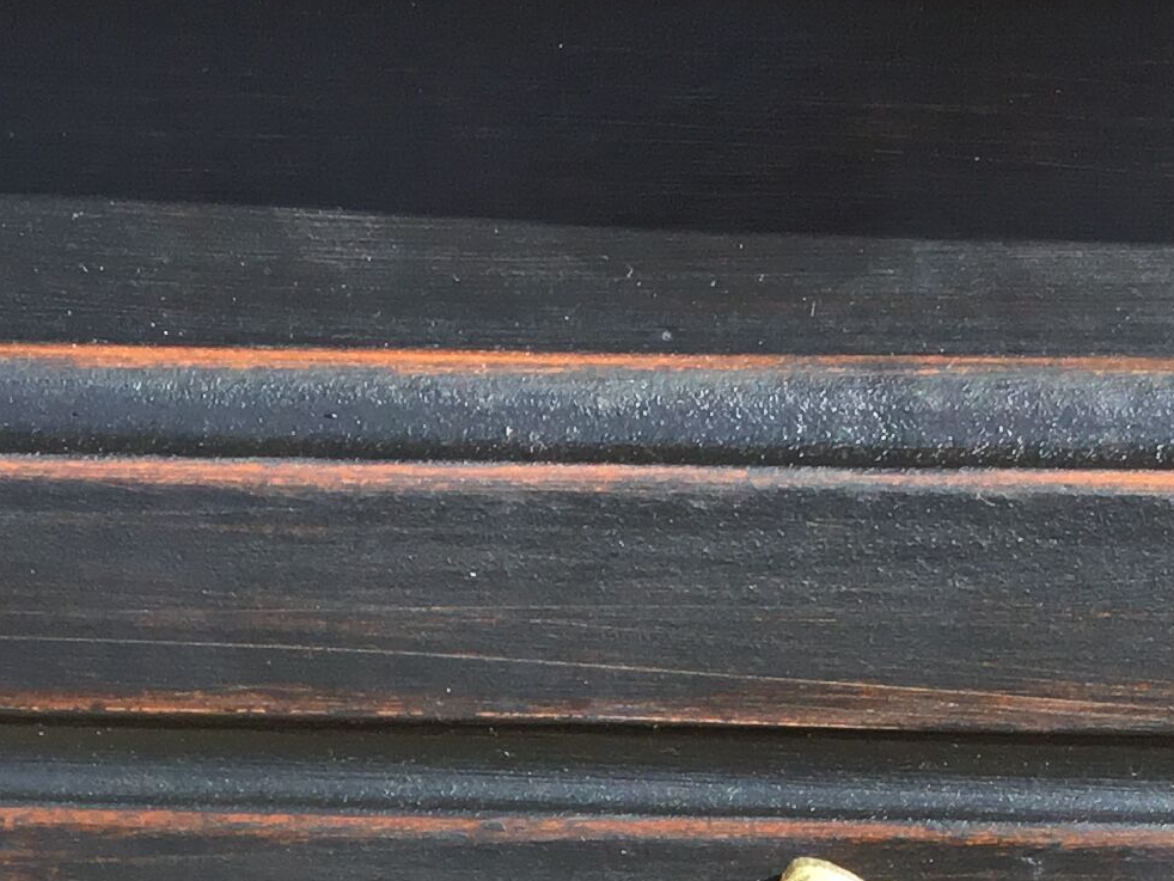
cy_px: 1280
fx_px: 3494
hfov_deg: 19.0
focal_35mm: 103
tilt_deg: -42.0
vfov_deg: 13.6
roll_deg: -0.7
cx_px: 308
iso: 25
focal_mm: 3.3
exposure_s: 1/522
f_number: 2.4
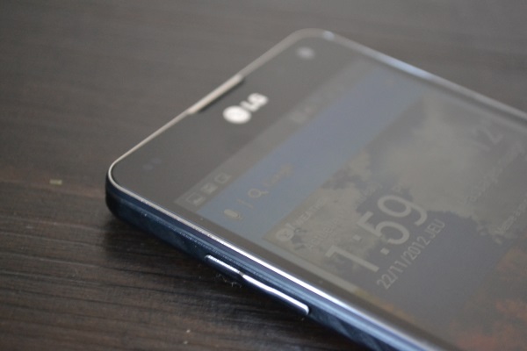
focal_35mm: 82
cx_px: 264
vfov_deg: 16.6
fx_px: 1208
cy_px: 176
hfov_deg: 24.6
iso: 2200
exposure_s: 1/15
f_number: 5.6
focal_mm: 55
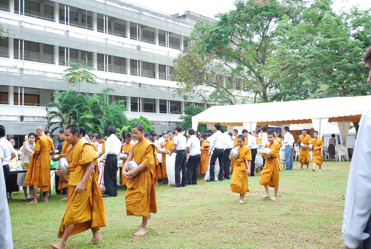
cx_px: 186
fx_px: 402
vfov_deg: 34.3
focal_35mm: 39
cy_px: 124
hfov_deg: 49.5
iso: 800
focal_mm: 26
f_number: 4.5
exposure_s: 1/200
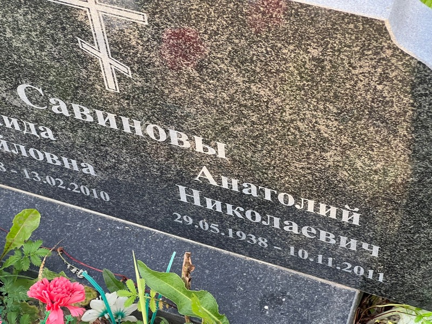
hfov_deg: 25.3
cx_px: 216
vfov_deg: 19.1
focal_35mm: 77
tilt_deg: -54.3
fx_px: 961
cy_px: 162
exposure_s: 1/99
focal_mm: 9
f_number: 2.8
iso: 125
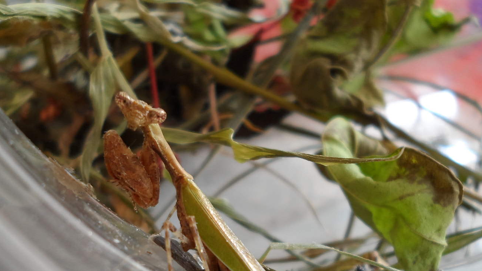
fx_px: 550
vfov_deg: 27.2
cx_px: 249
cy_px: 215
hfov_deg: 47.3
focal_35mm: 43
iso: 80
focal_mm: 4.5
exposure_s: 1/45
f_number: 2.5
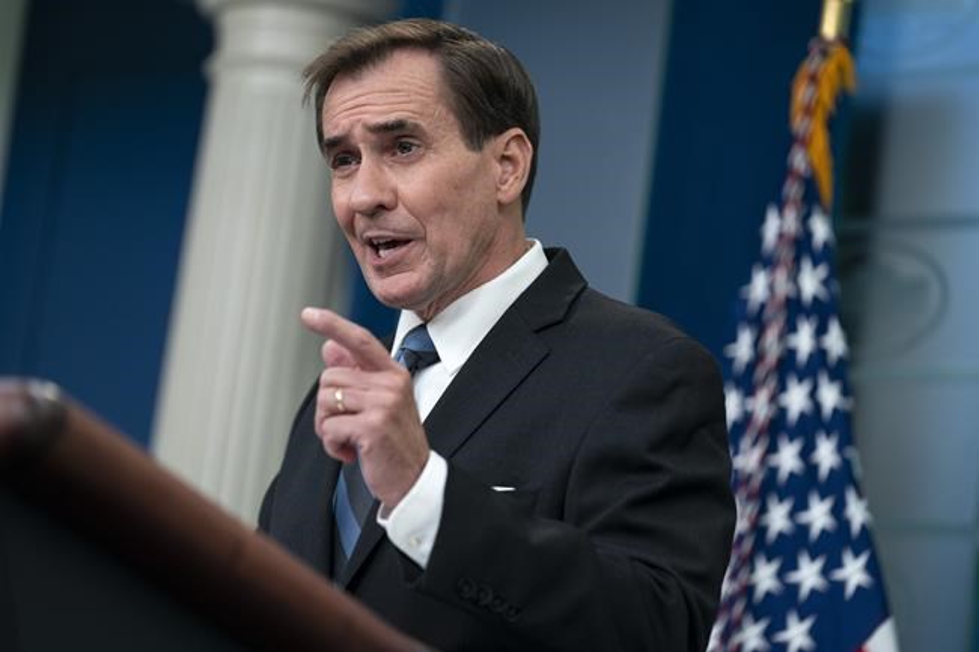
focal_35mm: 152
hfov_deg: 13.5
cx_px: 490
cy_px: 326
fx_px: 4132
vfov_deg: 9.0
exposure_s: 1/320
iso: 1000
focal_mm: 152
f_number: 3.2
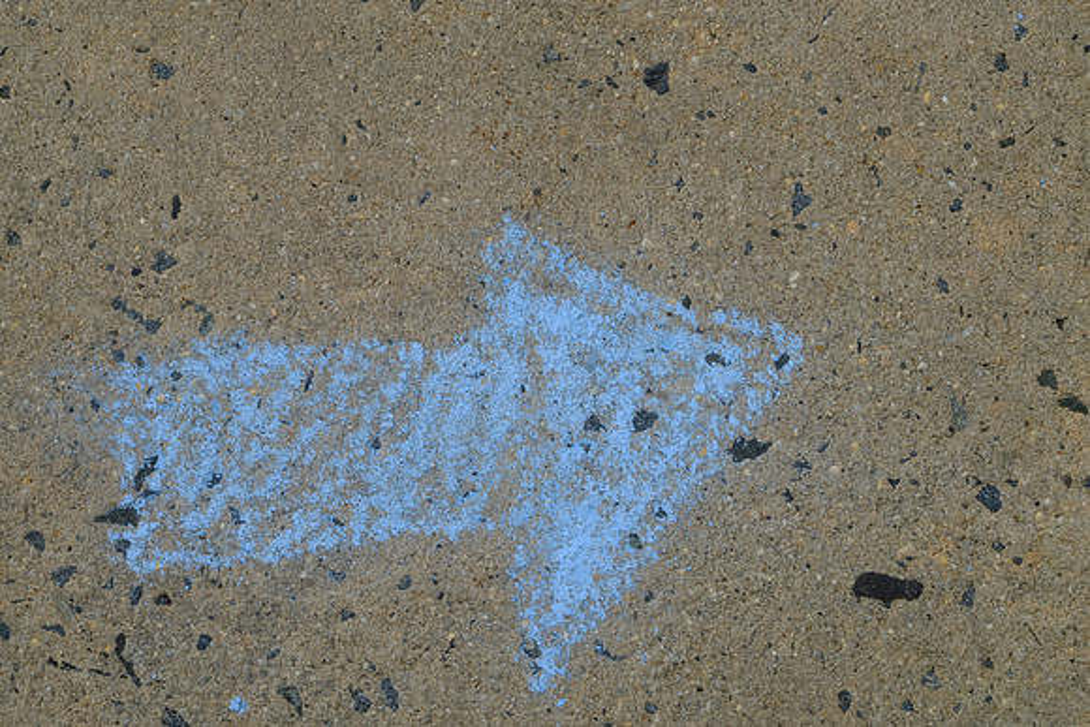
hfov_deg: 35.6
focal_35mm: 56
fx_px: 1696
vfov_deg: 24.2
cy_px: 364
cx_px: 545
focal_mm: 37.4
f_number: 22
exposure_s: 1/27
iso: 400
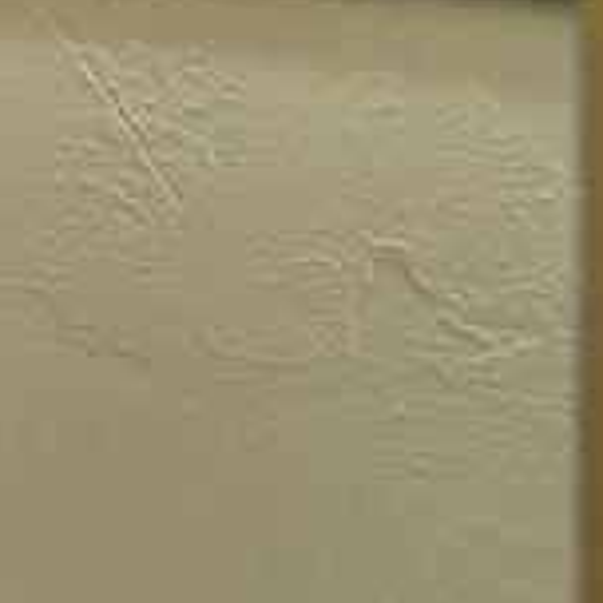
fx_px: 1695
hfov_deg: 13.2
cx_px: -960
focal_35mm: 86
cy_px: -129
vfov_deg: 19.0
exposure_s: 1/25
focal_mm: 15
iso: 200
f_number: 4.8
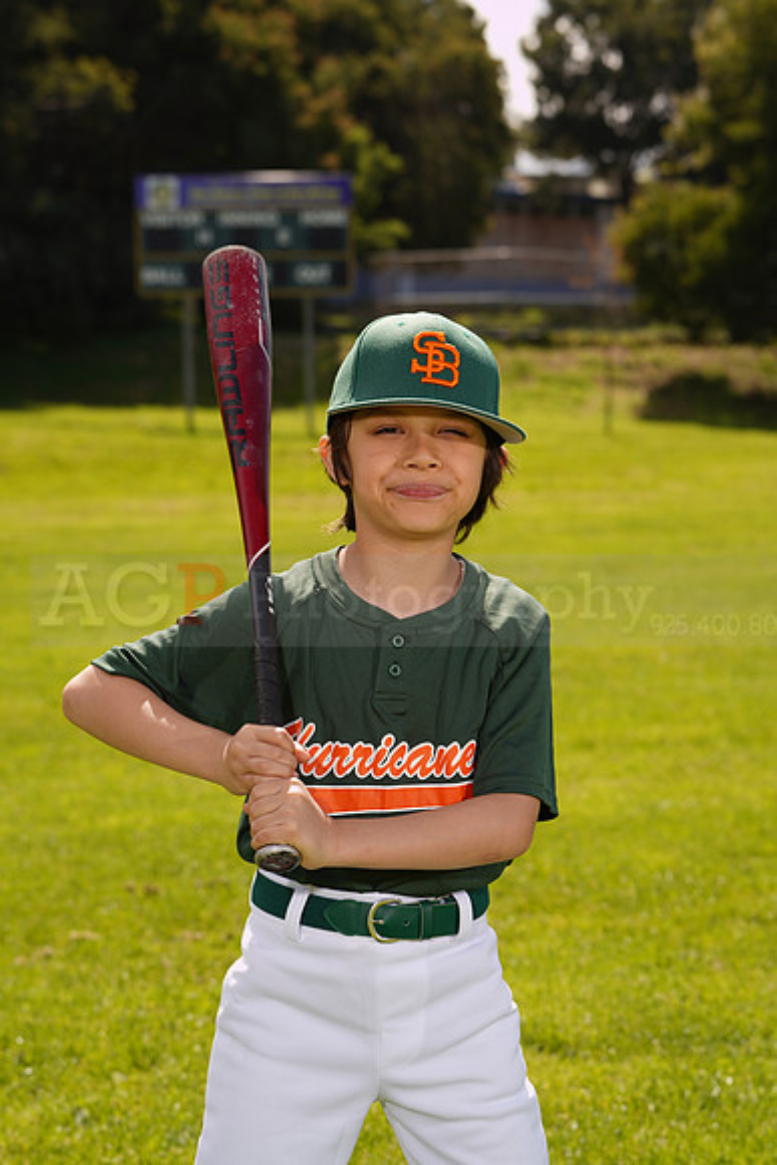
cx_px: 388
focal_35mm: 100
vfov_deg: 20.4
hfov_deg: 13.7
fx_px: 3235
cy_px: 582
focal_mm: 100
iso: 80
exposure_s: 1/160
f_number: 9
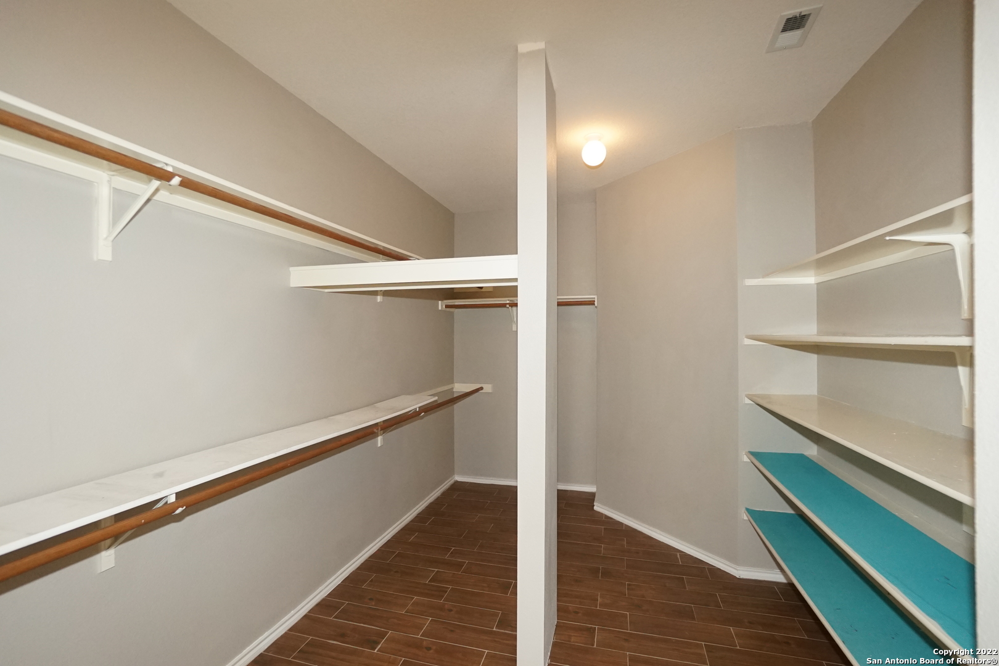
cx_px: 500
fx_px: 416
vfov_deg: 77.3
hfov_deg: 100.4
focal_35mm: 15
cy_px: 333
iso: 1600
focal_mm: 10
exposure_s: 1/160
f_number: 4
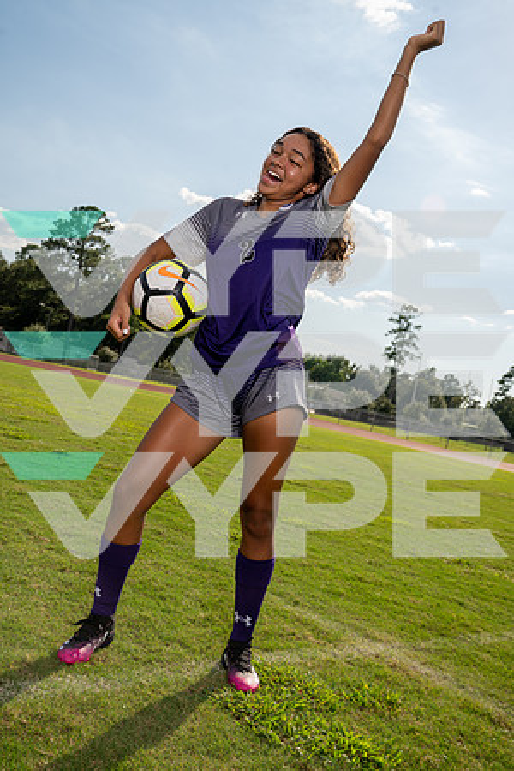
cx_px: 257
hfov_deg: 36.9
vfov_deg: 53.1
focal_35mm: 36
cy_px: 386
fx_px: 771
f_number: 8
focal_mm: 36
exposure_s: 1/640
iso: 250
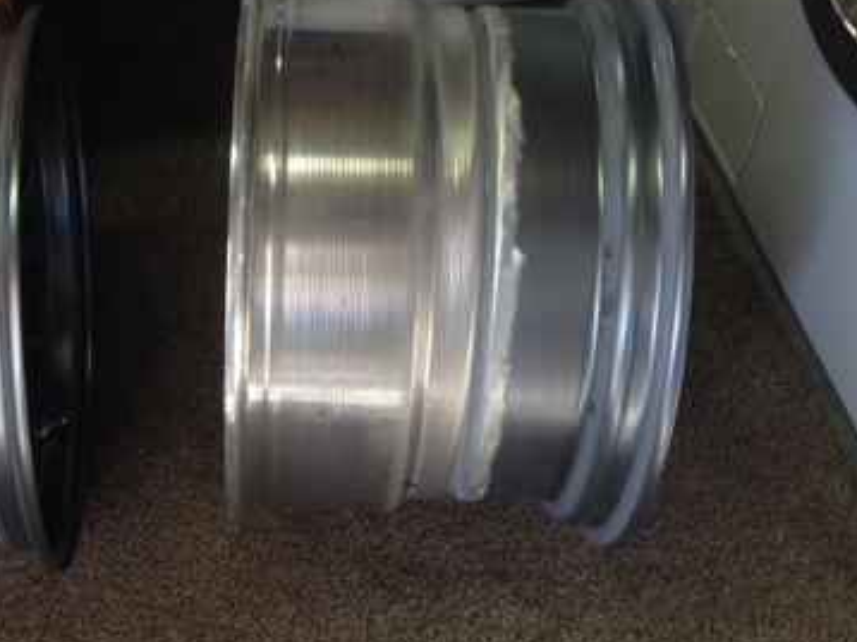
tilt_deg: -51.1
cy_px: 311
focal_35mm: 59
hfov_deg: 31.6
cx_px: 139
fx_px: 1460
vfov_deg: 24.8
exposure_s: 1/40
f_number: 2.4
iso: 64
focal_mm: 4.12
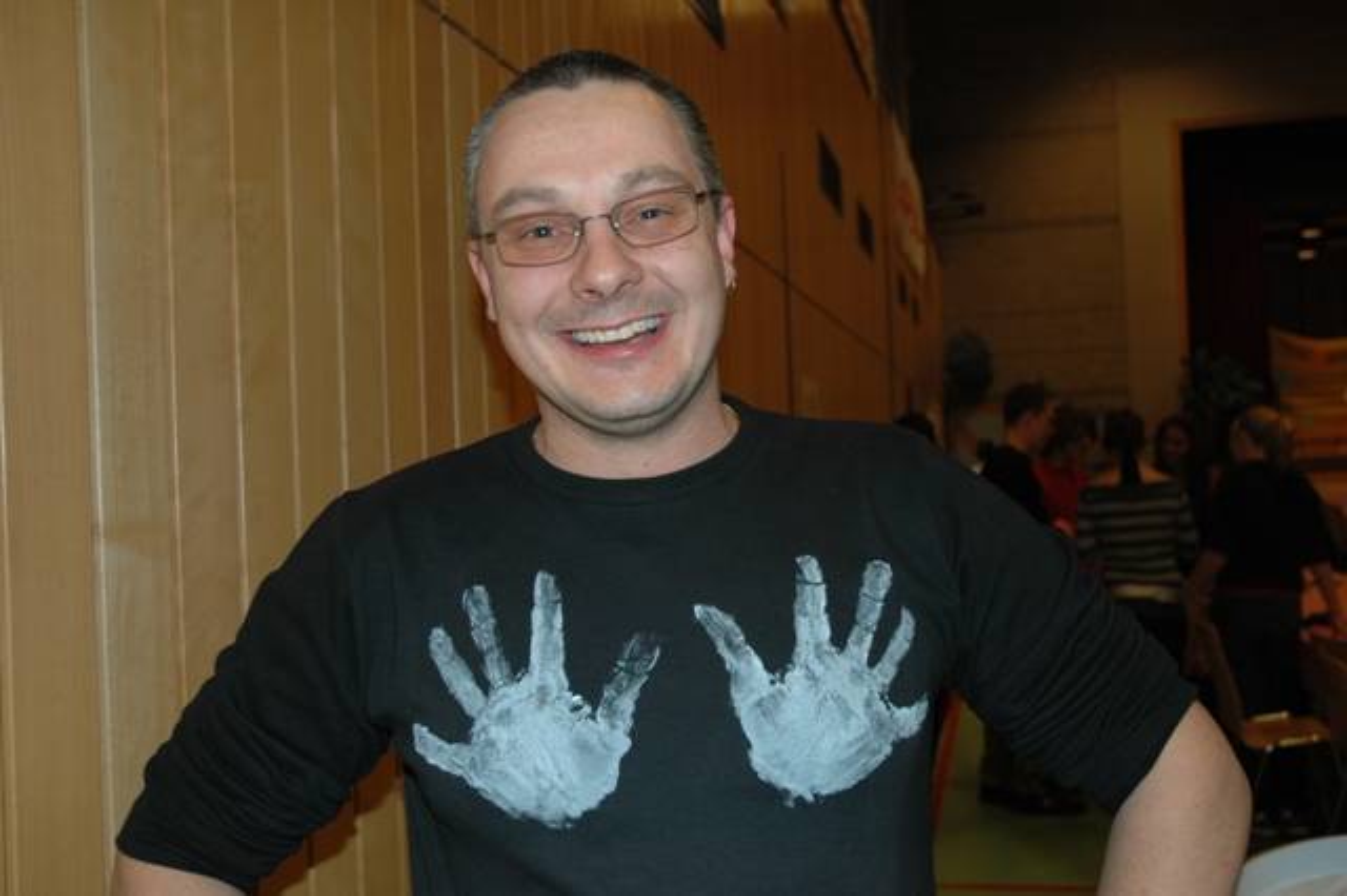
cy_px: 448
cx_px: 674
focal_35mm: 38
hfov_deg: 51.3
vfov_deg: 35.5
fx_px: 1402
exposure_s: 1/60
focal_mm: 25
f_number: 3.8
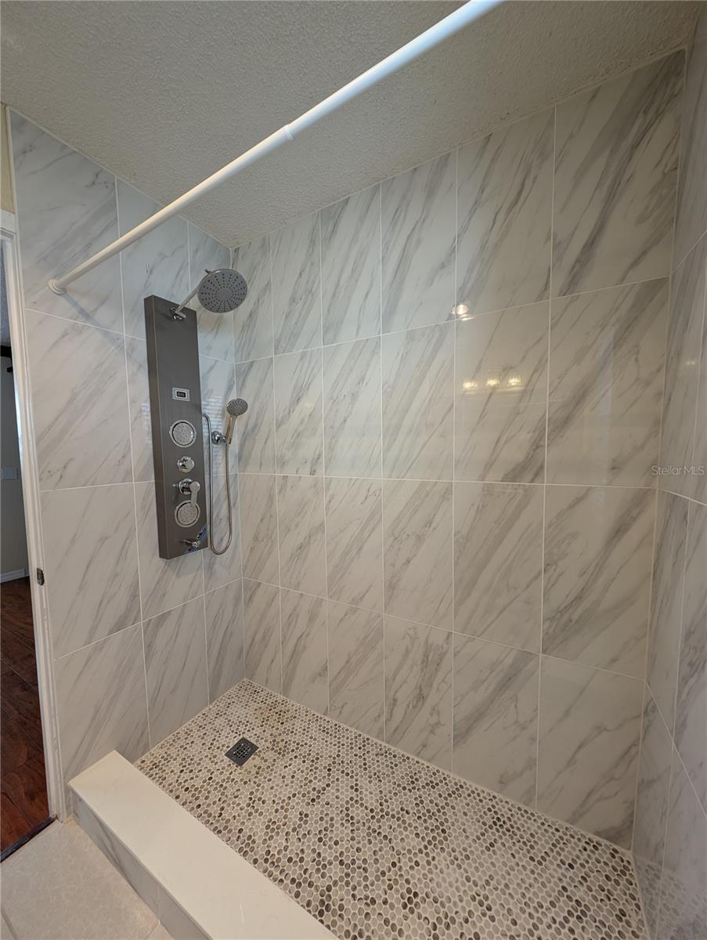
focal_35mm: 12
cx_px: 354
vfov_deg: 110.5
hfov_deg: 94.6
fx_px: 326
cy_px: 470
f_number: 1.95
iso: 91
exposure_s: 1/120
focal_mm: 2.23
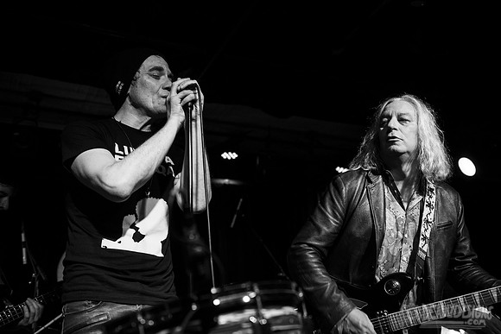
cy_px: 167
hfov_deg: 44.5
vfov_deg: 30.5
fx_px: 612
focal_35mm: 44
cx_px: 250
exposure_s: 1/200
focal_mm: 44
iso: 2000
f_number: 3.2
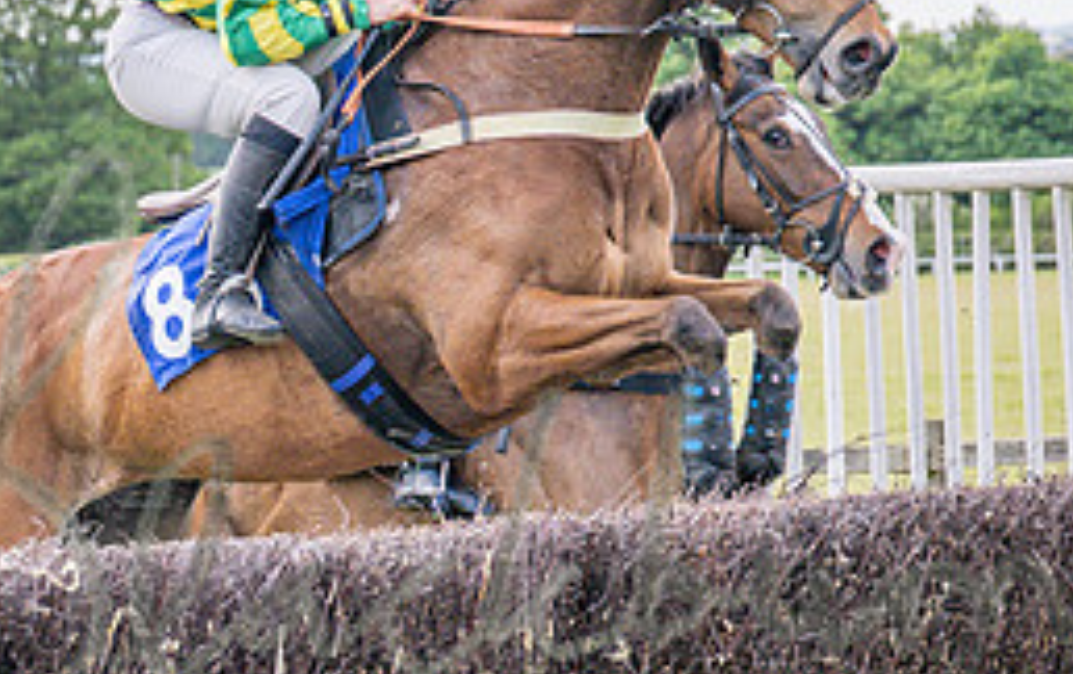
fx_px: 6530
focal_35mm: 223
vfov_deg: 5.9
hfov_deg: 9.4
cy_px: 357
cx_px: 243
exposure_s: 1/2000
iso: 400
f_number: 4
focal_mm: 70
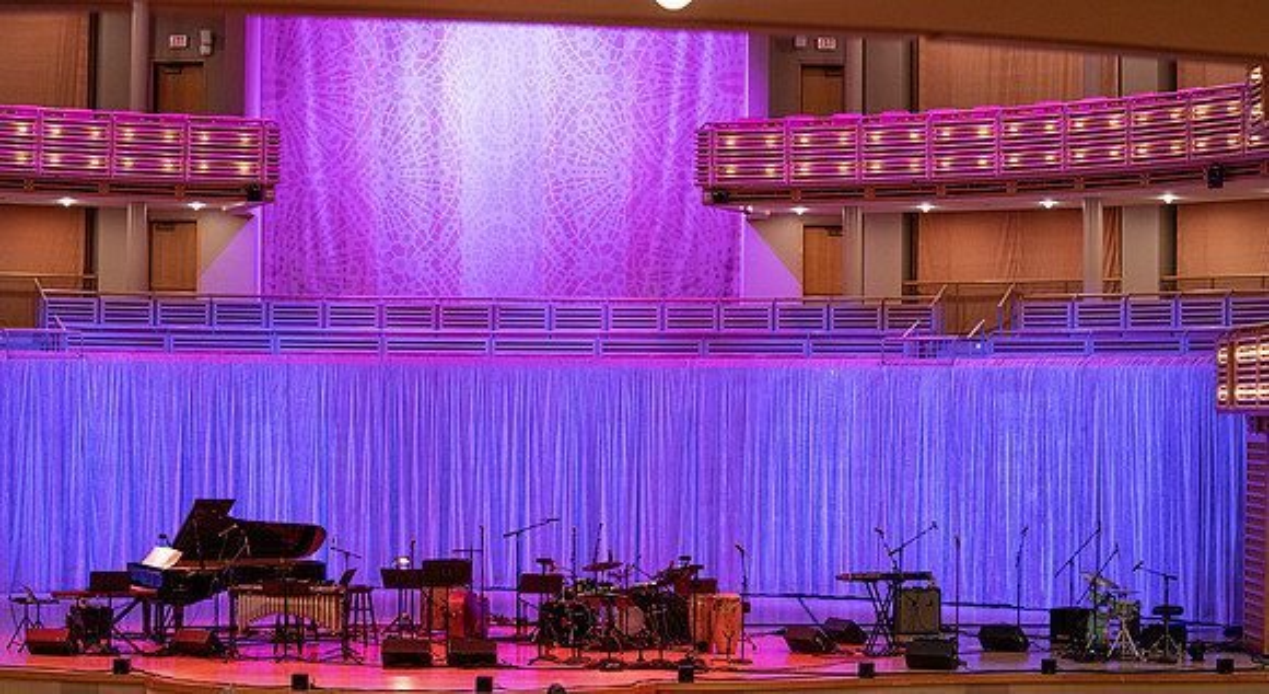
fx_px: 2486
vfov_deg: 15.9
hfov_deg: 28.6
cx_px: 633
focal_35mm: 74
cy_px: 416
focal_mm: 70
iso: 3200
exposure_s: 1/50
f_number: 4
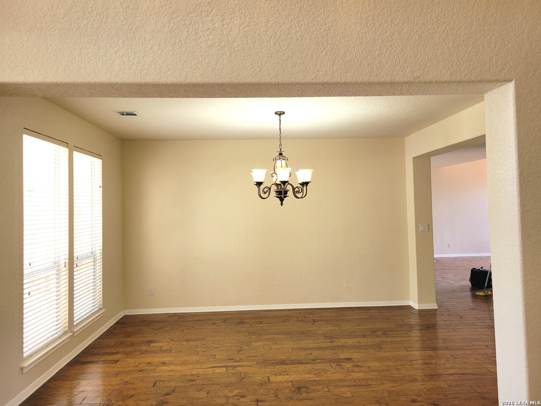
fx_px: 406
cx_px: 270
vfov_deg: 53.1
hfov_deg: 67.3
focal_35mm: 26
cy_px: 203
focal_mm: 5.4
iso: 125
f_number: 1.8
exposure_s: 1/120
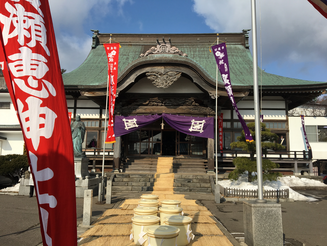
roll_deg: -1.2
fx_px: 274
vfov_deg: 48.2
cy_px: 123
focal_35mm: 29
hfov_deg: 61.7
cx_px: 164
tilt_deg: +8.2
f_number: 2.2
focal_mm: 4.15
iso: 25
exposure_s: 1/2137
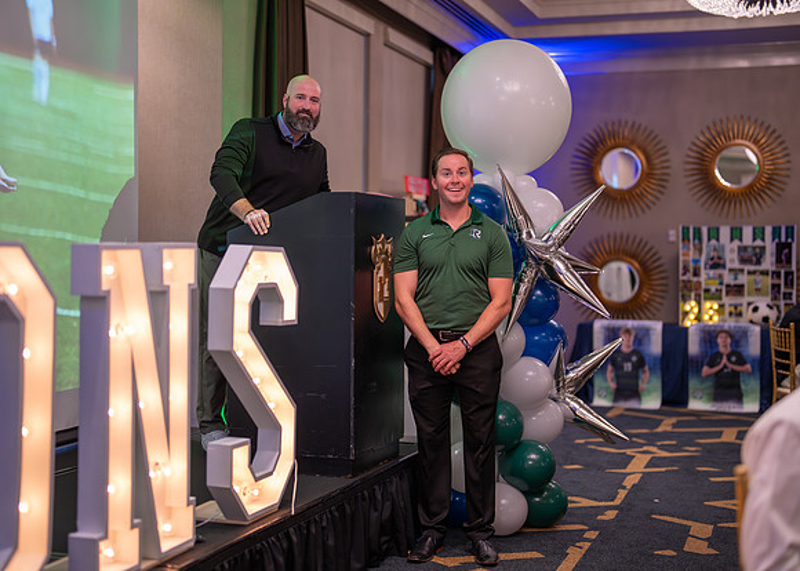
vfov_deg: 26.8
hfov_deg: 36.9
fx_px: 1198
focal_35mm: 53
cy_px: 285
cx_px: 424
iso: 1000
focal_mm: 50
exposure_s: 1/400
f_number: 1.2
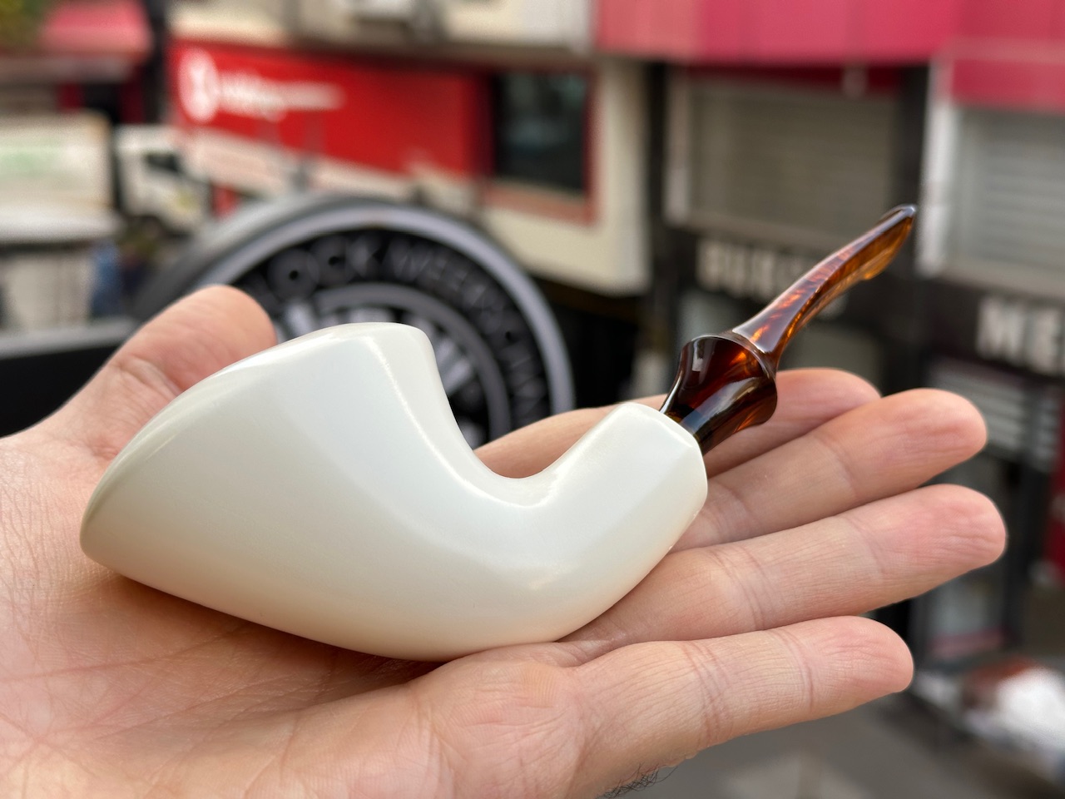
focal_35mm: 48
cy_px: 400
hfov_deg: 39.7
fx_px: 1477
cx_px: 532
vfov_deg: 30.3
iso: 64
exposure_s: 1/496
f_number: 1.78
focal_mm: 6.86
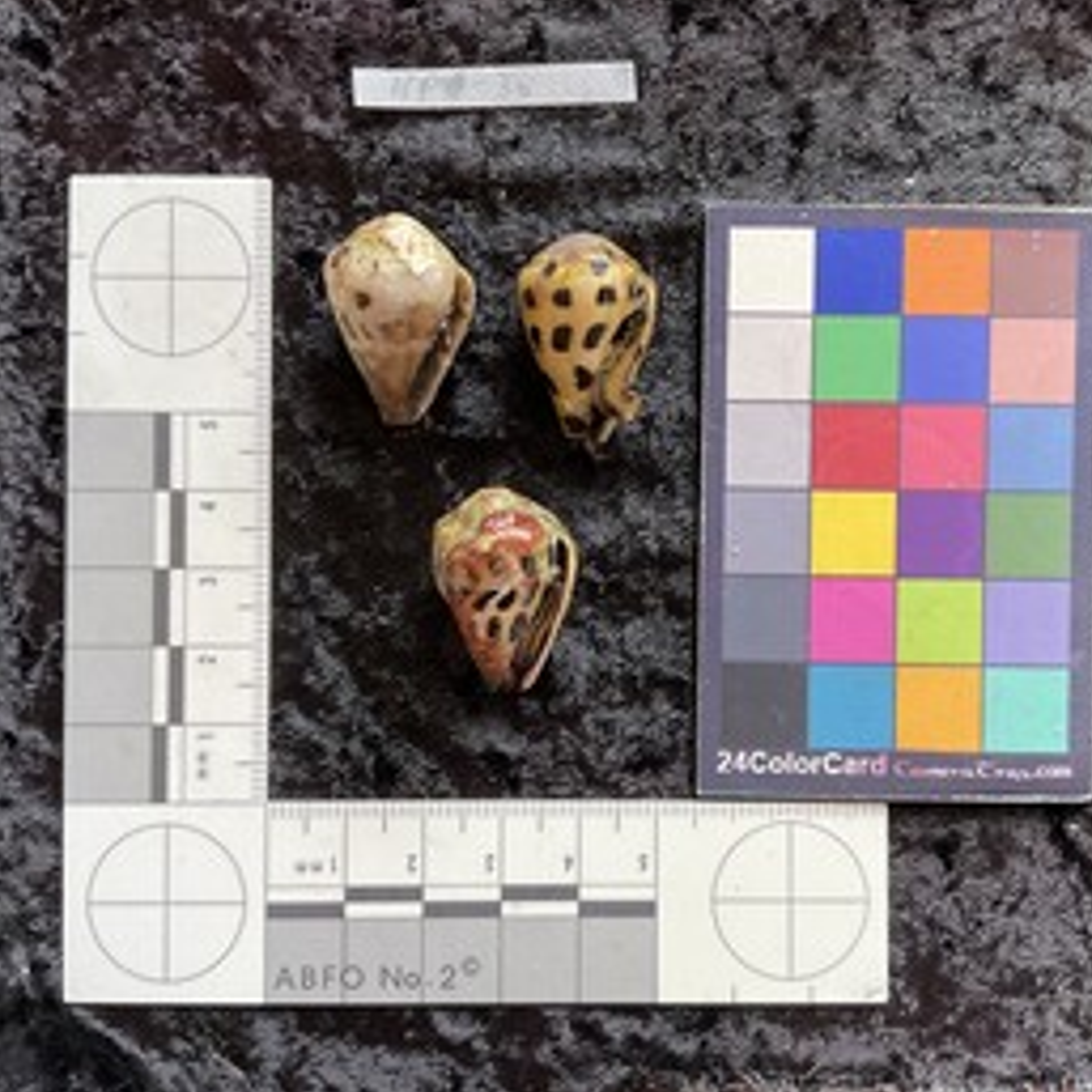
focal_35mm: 35
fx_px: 1249
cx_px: 603
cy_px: 542
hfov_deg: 47.1
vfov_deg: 47.2
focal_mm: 3
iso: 64
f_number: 1.8
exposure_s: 1/60
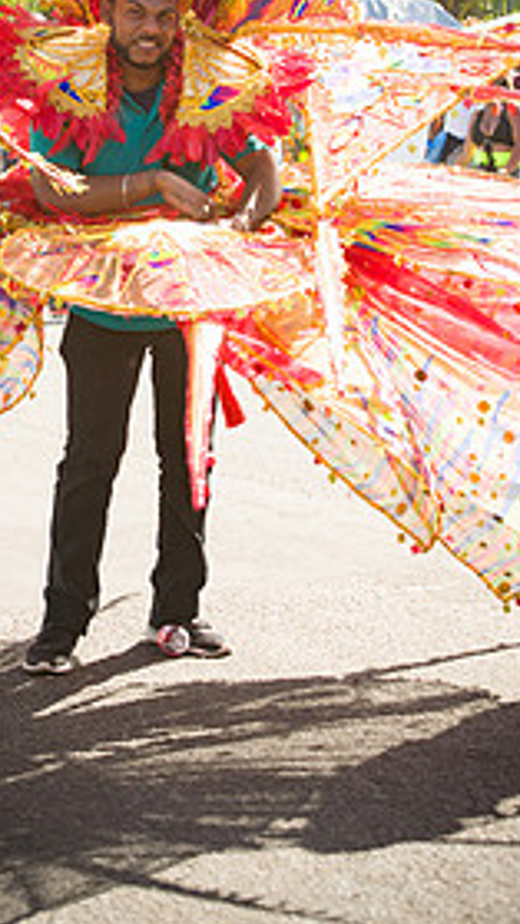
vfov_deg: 18.1
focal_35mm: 118
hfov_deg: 10.3
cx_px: 190
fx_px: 2892
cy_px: 238
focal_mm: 70
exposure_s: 1/200
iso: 100
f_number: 6.3
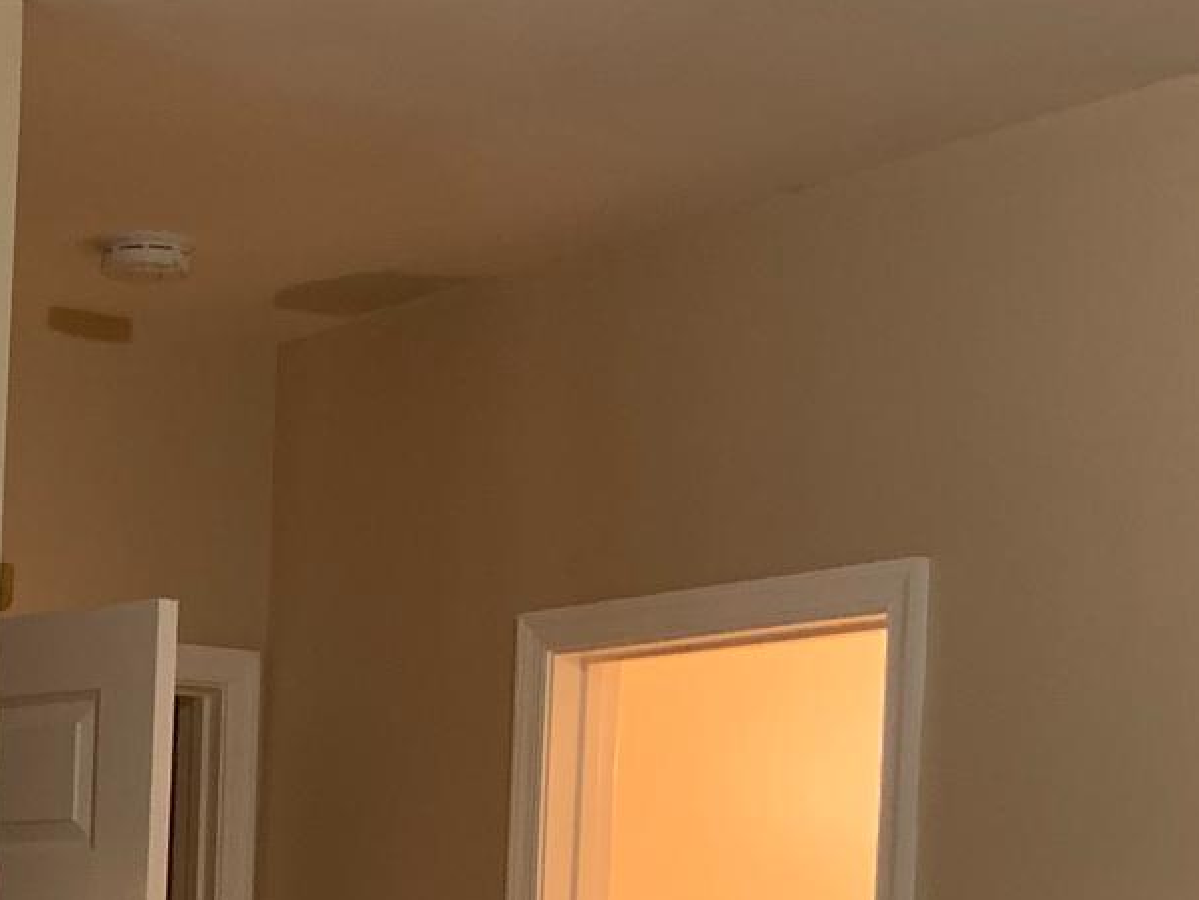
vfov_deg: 16.1
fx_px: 3049
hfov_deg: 21.3
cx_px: -73
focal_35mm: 88
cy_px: 1070
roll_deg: -2.3
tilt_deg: -1.2
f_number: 1.8
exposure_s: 1/40
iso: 320
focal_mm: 4.25
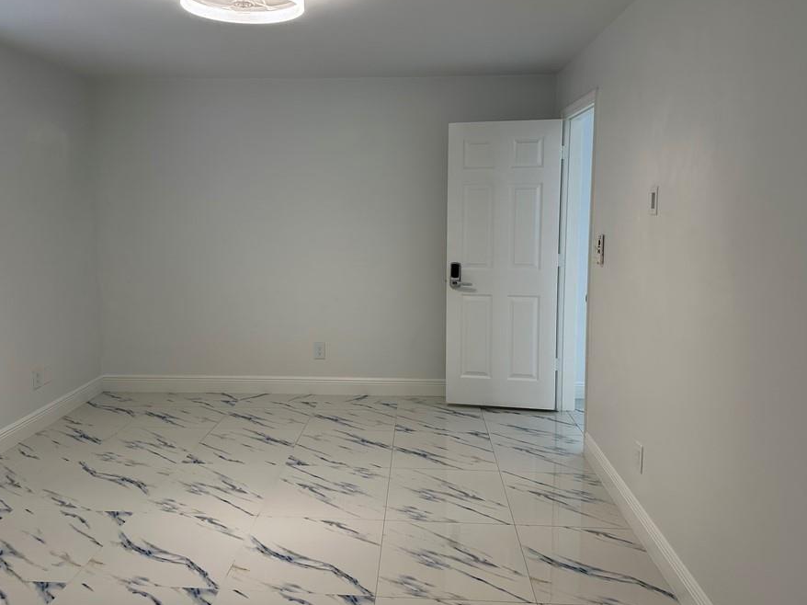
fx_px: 653
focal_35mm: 28
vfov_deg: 49.6
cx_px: 368
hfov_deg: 63.3
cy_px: 268
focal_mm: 6.86
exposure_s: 1/162
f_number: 1.78
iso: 100
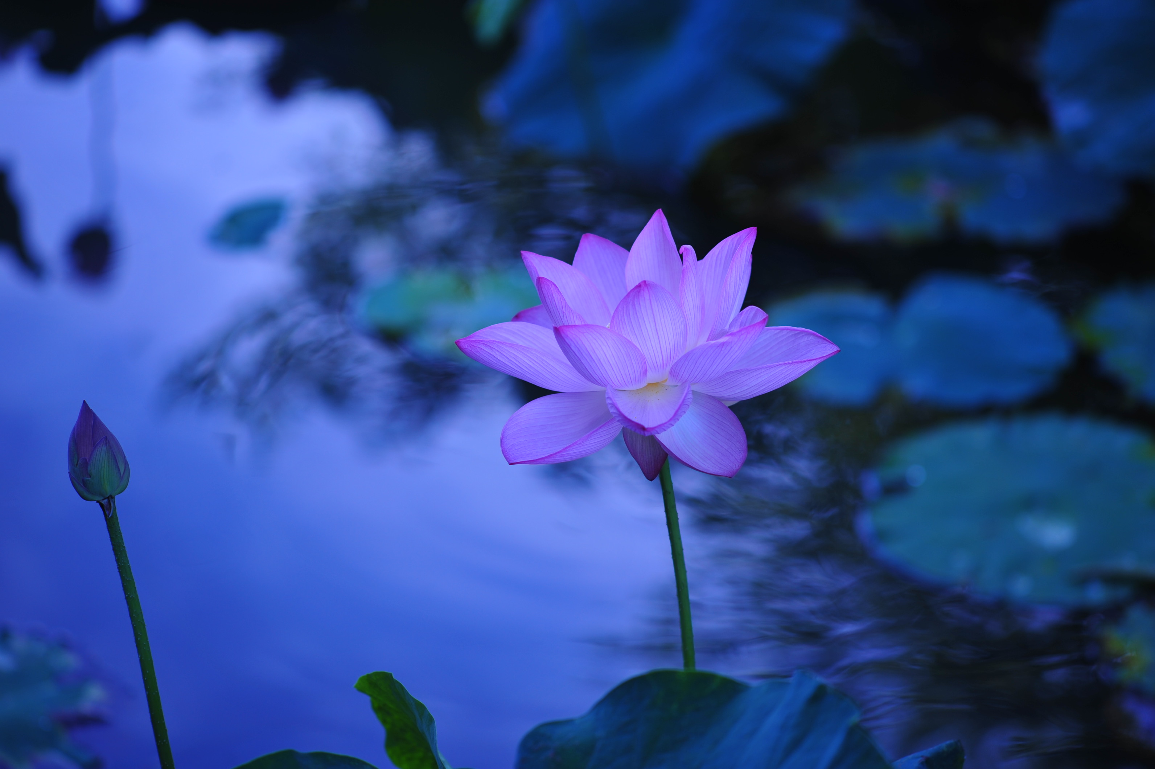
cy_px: 384
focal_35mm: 105
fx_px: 3367
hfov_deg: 19.5
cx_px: 578
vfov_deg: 13.0
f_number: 2.5
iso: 200
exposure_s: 1/500
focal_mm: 105
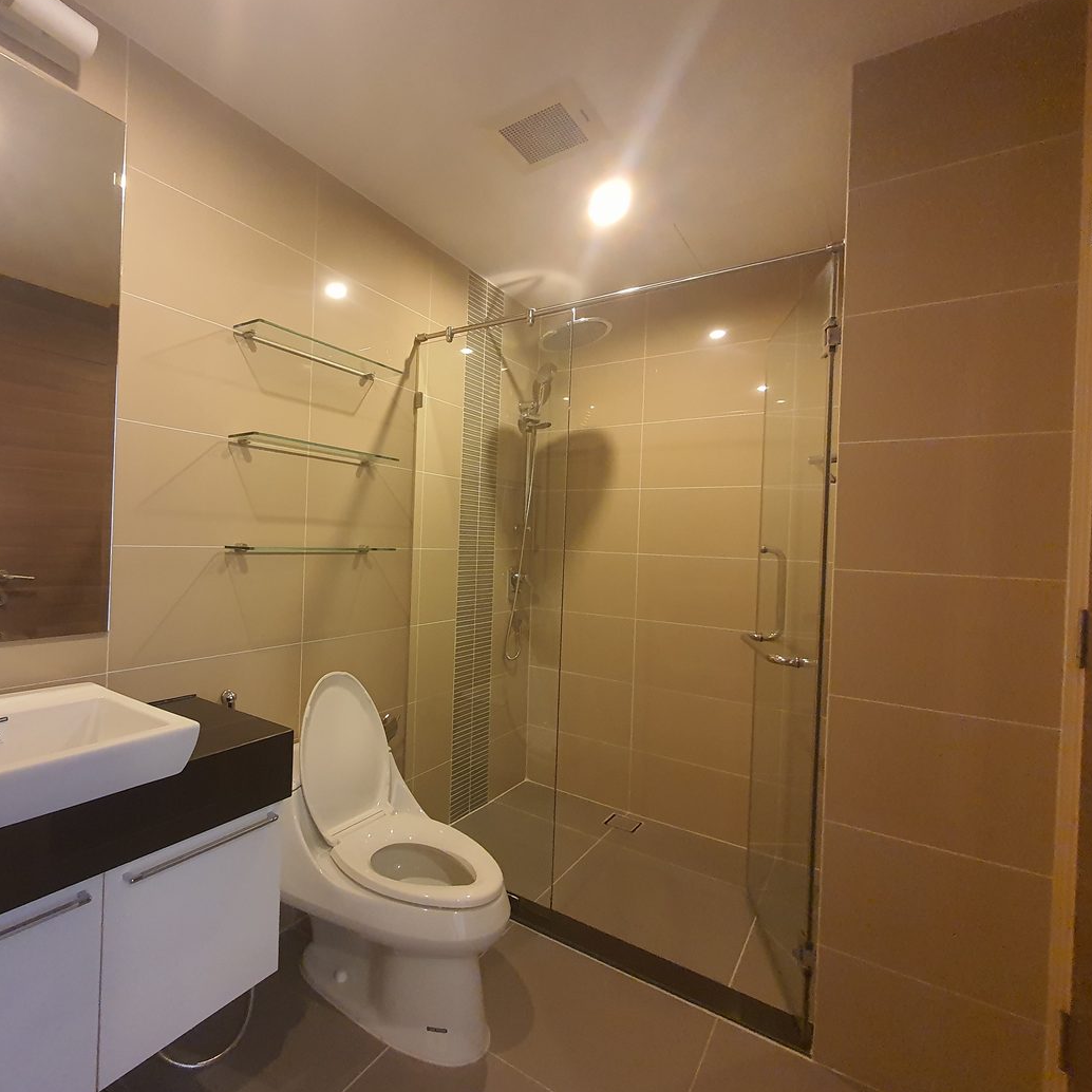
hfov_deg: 86.0
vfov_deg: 87.4
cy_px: 540
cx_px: 419
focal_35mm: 16
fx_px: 571
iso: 400
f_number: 2.2
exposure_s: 1/33
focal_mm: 1.8
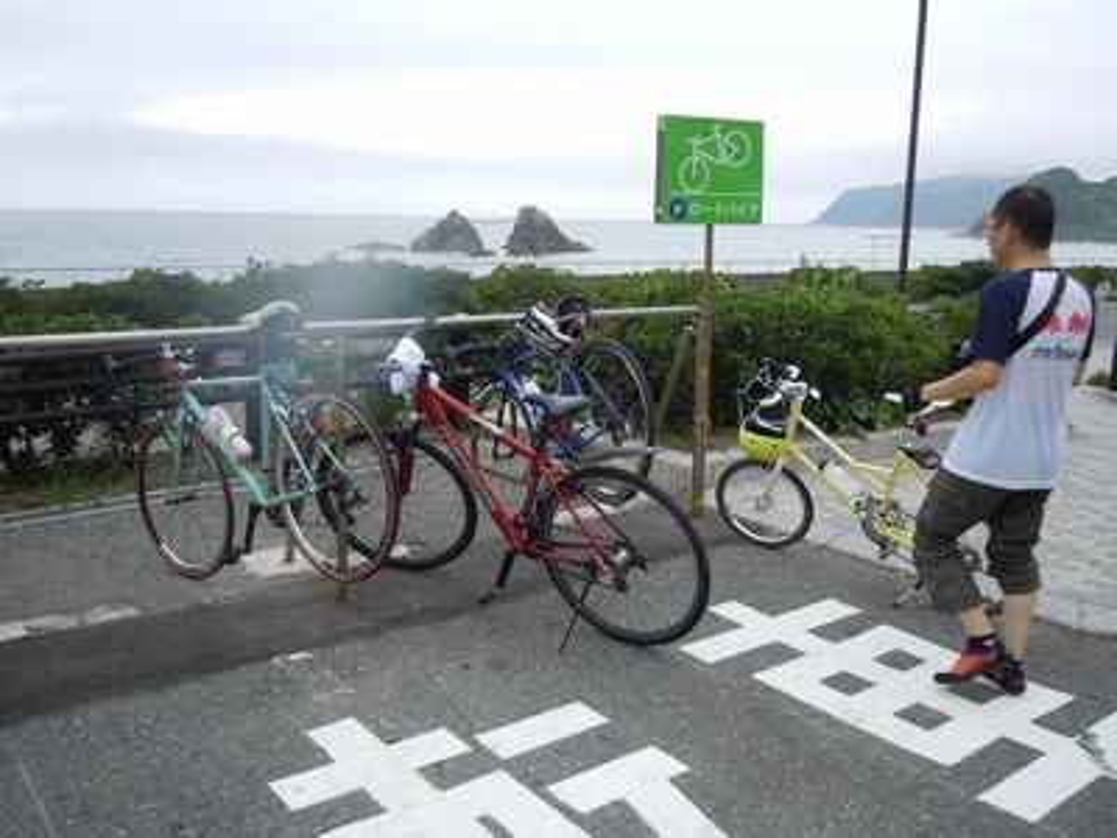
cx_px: 558
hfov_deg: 55.4
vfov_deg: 42.9
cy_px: 419
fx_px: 1065
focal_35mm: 33
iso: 100
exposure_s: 1/200
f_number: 4
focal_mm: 5.9
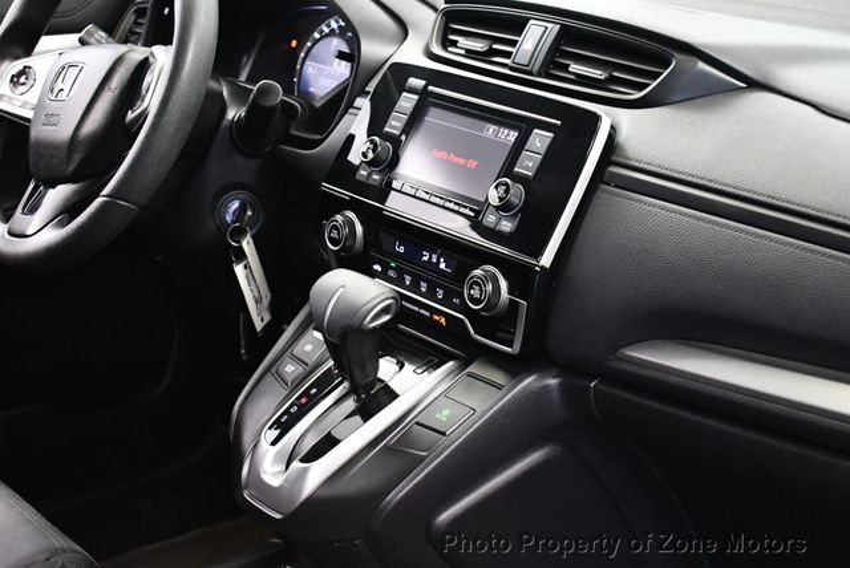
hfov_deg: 32.4
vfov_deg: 22.0
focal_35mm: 62
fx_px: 1465
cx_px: 425
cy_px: 284
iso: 4500
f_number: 4.2
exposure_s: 1/60
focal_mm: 31
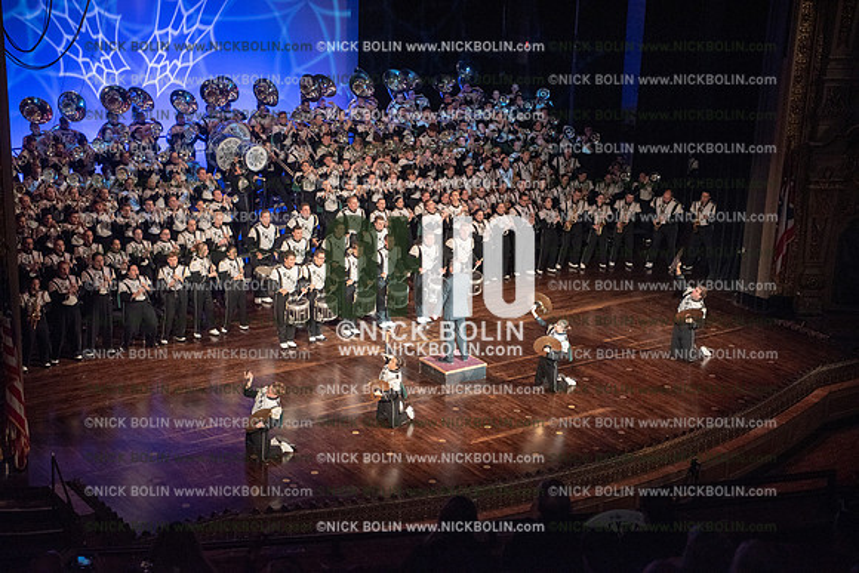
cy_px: 286
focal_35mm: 62
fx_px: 1480
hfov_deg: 32.4
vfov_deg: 21.9
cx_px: 430
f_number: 2.8
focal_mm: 62
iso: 2000
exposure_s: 1/640
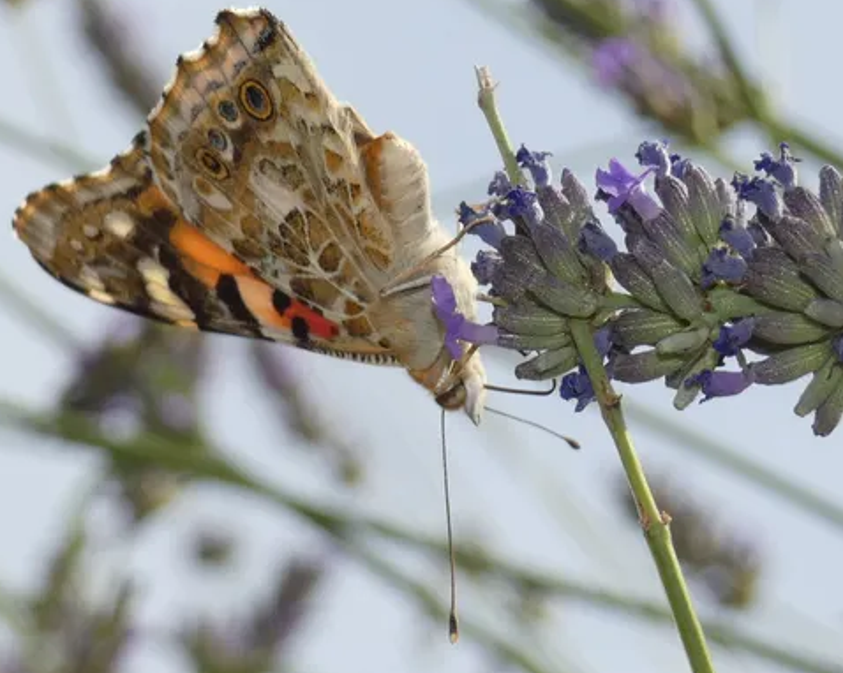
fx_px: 4240
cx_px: 409
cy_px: 277
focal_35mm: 170
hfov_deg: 11.4
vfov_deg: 9.1
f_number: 5.2
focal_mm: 23.3
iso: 80
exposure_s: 1/320
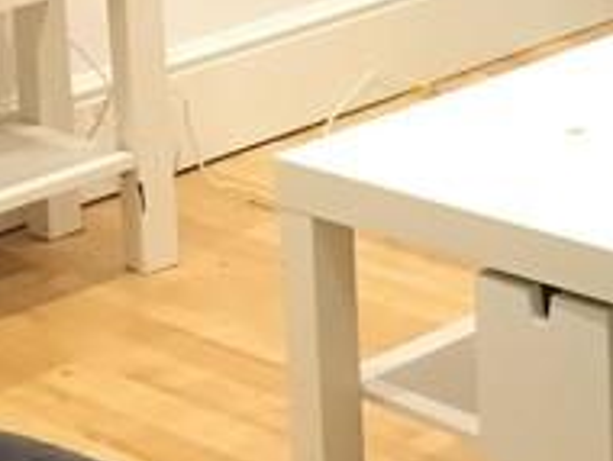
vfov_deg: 9.2
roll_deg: +1.6
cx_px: 926
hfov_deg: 12.1
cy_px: -287
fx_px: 2766
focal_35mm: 156
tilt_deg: -9.3
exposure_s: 1/17
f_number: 2.2
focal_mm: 4.15
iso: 200
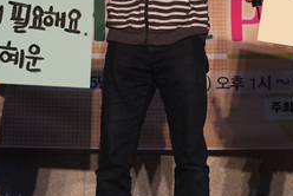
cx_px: 189
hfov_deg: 16.0
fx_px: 1043
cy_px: -26
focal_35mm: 128
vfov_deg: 10.6
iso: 800
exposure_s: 1/125
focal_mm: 35
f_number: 4
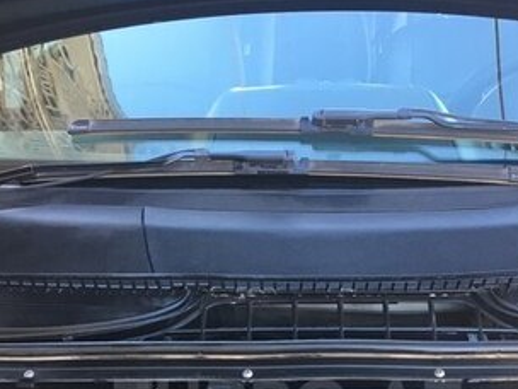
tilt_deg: -25.5
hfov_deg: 30.7
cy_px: 405
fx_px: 943
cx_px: 288
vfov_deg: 22.2
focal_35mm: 63
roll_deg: -0.4
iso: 32
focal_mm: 4.15
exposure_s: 1/33
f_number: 2.2
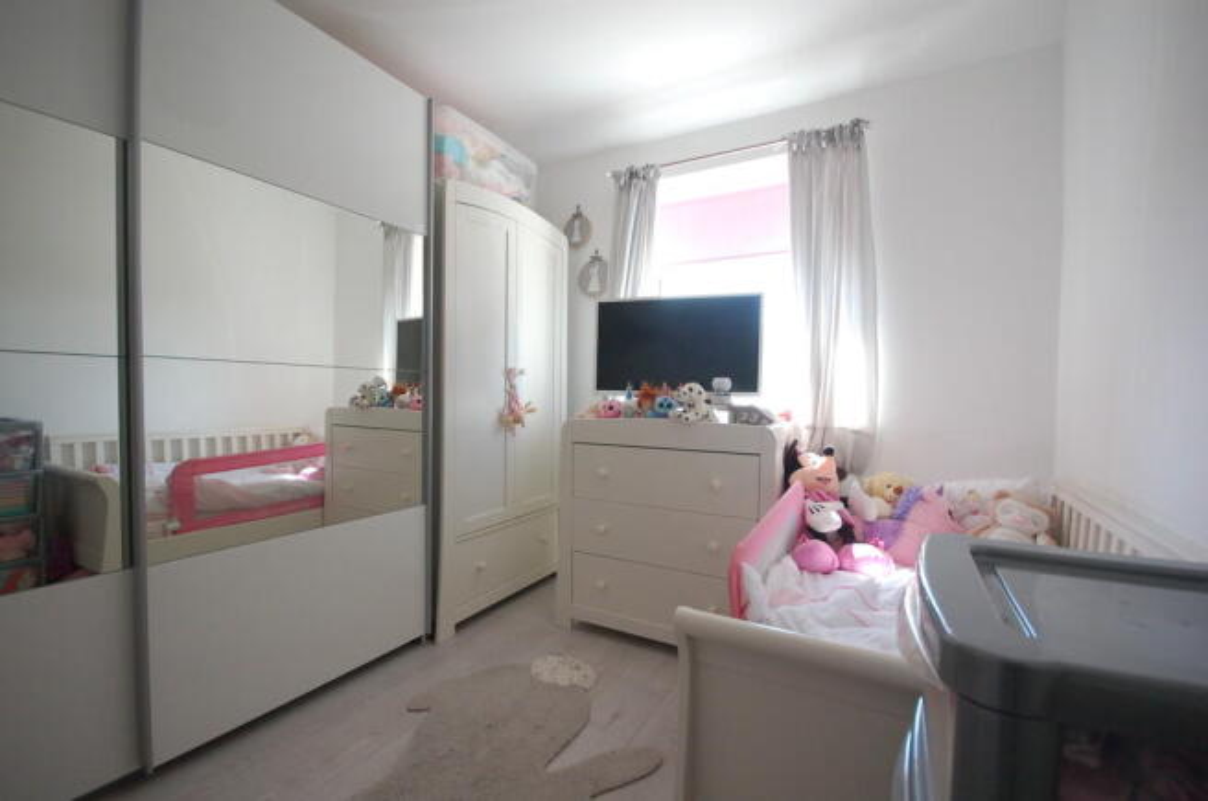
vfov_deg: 77.1
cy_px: 400
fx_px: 502
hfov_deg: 100.5
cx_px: 604
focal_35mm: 15
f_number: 5.6
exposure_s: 1/125
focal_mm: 10
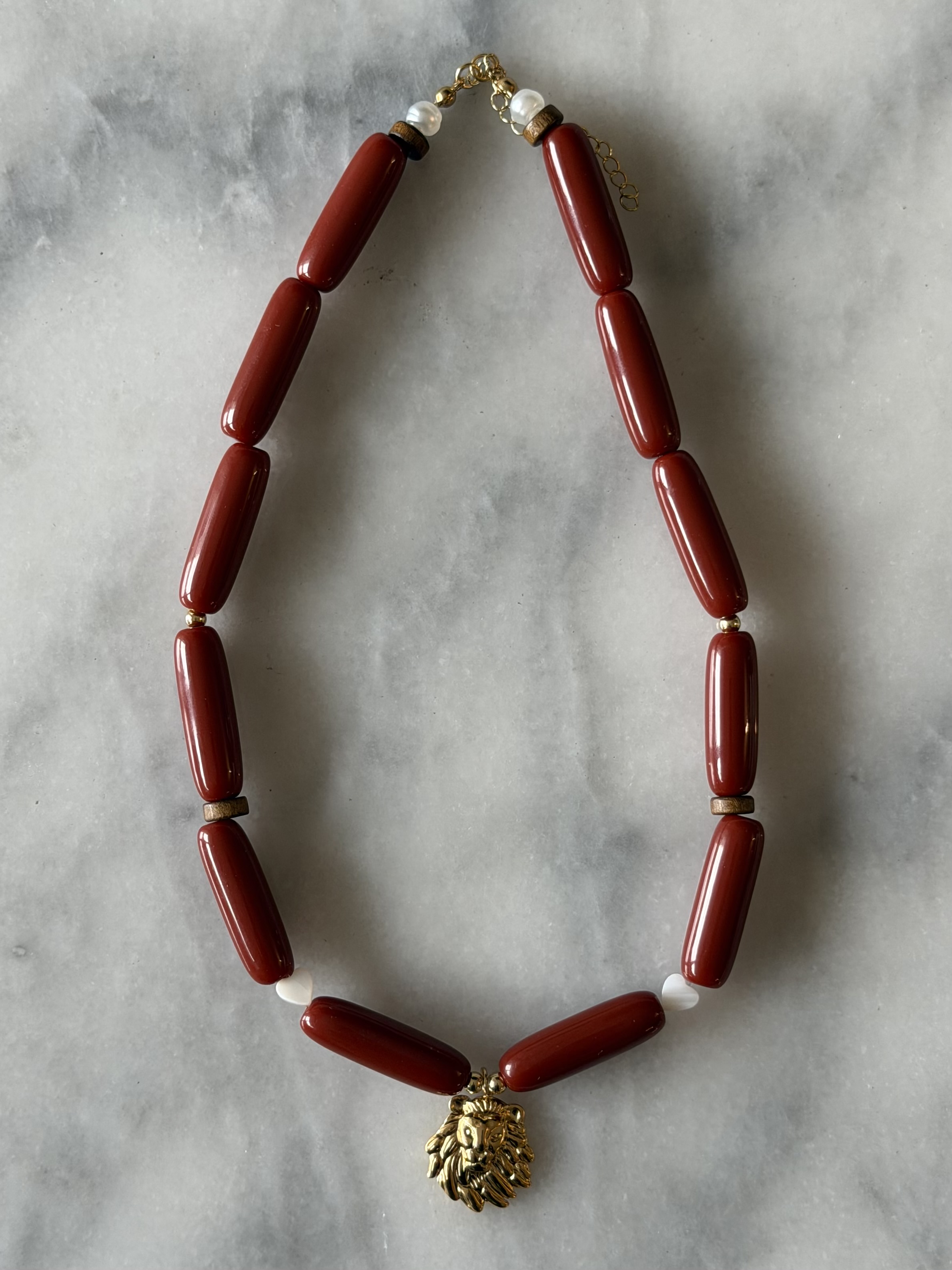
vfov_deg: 39.7
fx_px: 1760
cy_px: 635
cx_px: 476
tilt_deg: -88.7
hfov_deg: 30.3
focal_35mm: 48
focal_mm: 6.76
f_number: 1.78
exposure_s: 1/121
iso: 64
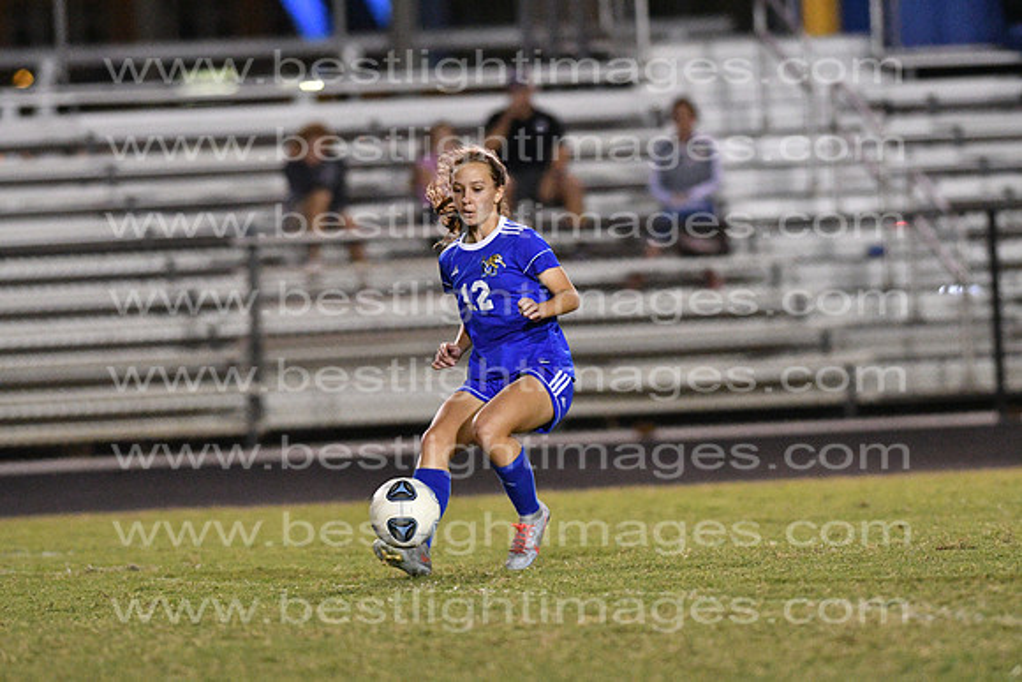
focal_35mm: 450
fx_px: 12777
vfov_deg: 3.1
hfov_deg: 4.6
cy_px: 341
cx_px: 511
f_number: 3.5
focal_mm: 300
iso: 10000
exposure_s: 1/640
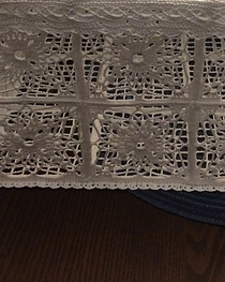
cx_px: 142
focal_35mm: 69
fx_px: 575
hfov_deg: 22.1
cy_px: 2
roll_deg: +1.1
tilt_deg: -30.6
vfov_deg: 26.1
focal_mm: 4.15
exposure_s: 1/30
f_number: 2.2
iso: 320
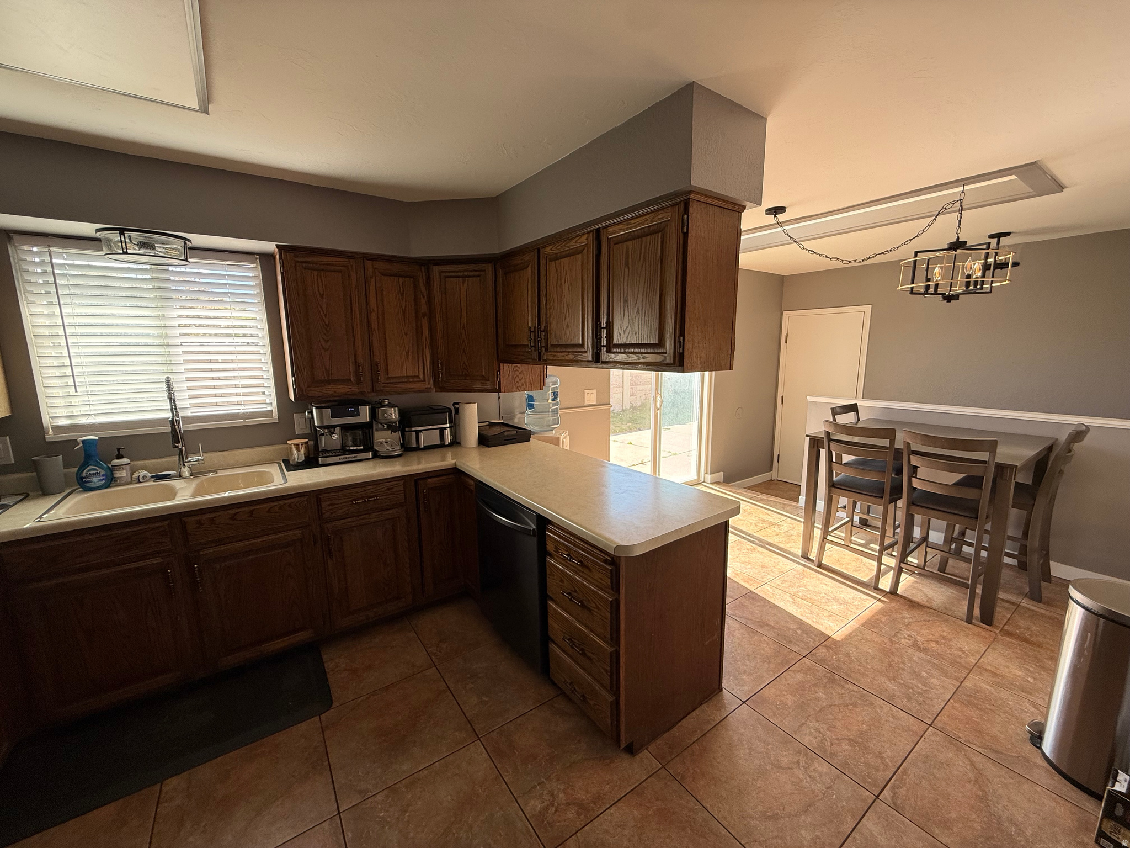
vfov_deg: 85.7
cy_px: 424
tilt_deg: -9.2
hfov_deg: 102.1
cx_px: 565
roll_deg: +0.4
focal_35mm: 14
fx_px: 457
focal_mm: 2.22
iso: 64
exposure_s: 1/102
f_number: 2.2
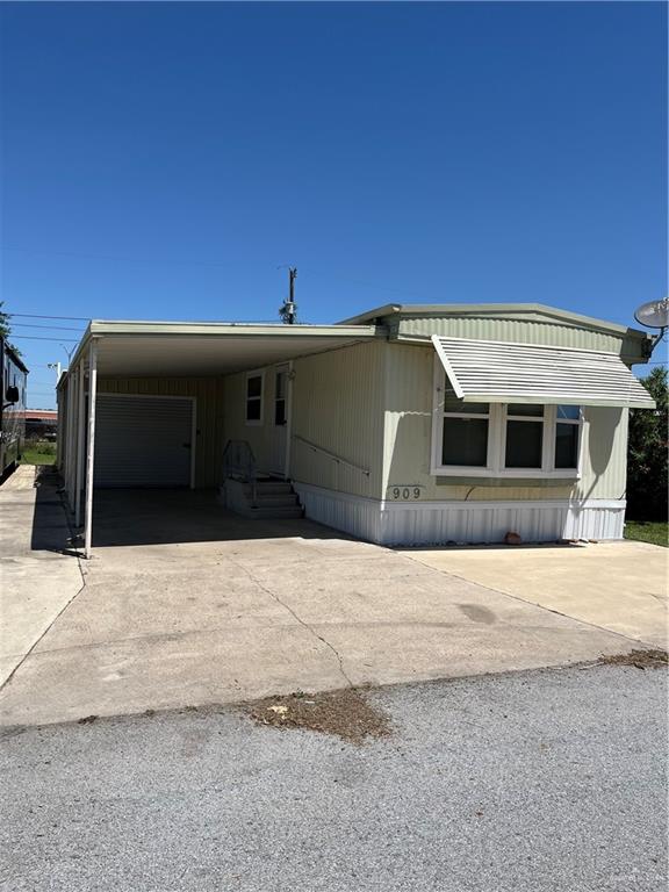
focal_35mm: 26
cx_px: 334
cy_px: 446
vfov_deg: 67.3
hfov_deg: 53.1
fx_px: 670
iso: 50
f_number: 1.6
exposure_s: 1/6173
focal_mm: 5.1
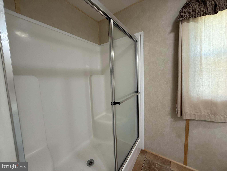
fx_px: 92
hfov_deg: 102.1
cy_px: 86
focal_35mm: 14
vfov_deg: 85.7
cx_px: 114
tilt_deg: -6.1
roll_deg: +1.6
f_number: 2.2
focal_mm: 2.22
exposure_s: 1/60
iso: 200
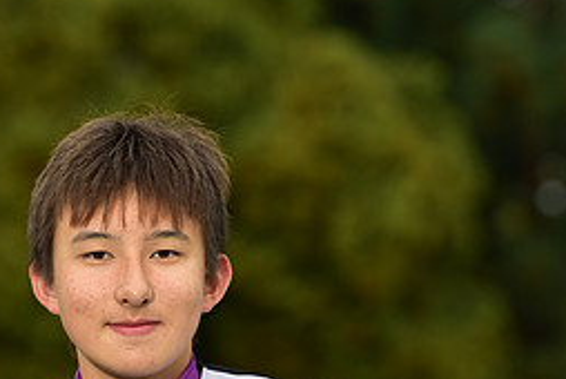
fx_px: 7177
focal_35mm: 456
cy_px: 595
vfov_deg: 3.0
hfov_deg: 4.5
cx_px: 157
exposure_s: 1/250
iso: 500
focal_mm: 200
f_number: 5.6
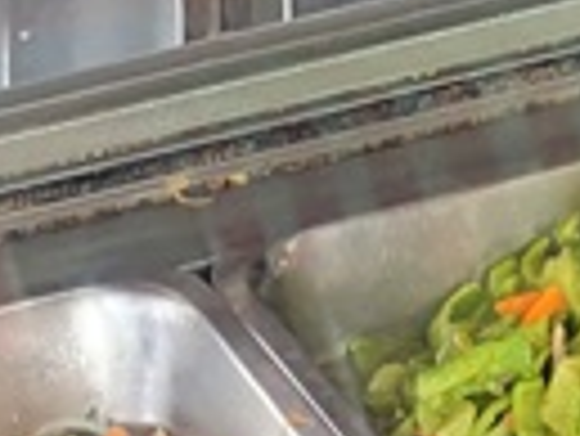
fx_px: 3388
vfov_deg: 6.5
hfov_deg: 9.8
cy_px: 1465
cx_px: 351
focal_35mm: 202
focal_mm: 5.4
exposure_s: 1/120
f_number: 1.8
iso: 64
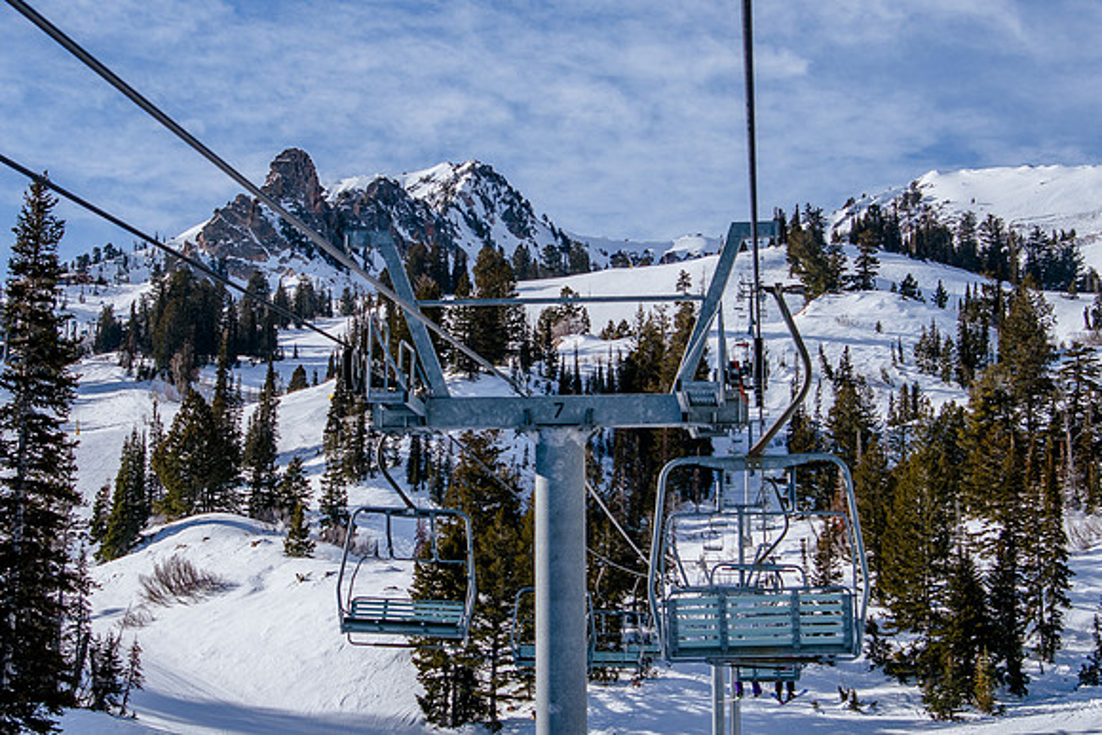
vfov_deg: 17.3
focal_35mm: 79
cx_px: 483
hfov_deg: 25.7
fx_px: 2417
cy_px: 349
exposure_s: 1/1250
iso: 200
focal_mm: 44
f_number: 5.6
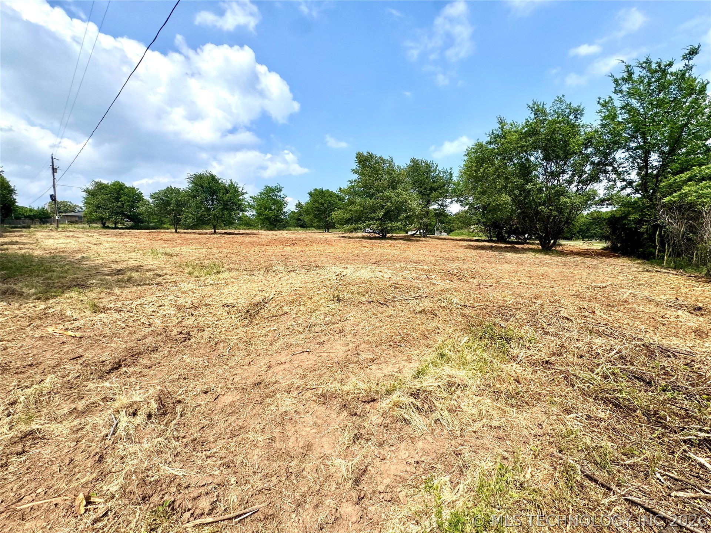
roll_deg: +1.4
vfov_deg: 85.7
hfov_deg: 102.1
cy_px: 266
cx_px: 356
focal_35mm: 14
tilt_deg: -4.3
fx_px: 288
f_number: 2.2
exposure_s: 1/2083
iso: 50
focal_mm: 2.22
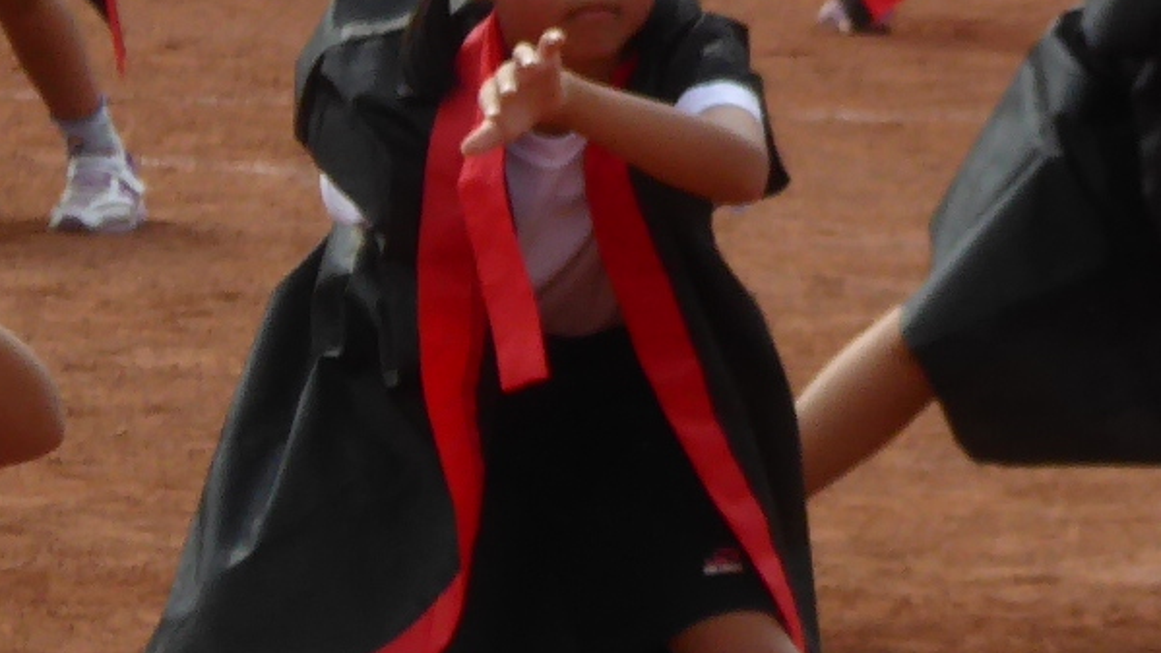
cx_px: 1595
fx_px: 24075
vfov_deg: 1.6
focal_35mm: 782
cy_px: 81
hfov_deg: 2.8
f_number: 5.4
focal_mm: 27.1
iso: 100
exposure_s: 1/320
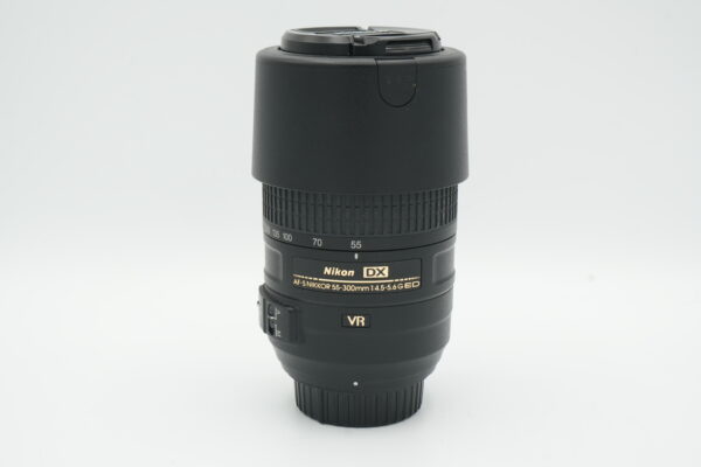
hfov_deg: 32.6
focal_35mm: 62
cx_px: 350
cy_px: 234
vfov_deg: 22.1
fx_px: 1197
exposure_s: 1/100
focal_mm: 41
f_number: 13
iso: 400
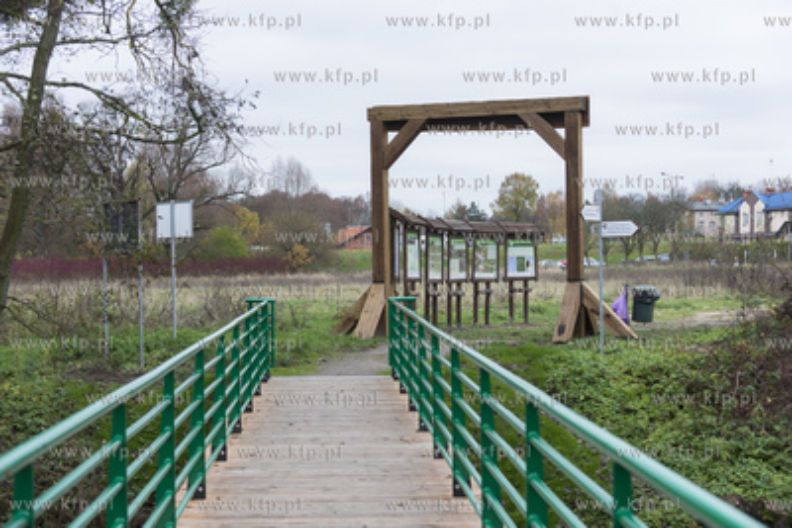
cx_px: 396
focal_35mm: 70
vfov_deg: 19.5
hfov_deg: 28.8
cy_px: 264
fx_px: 1540
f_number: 4.5
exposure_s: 1/320
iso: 400
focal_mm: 70
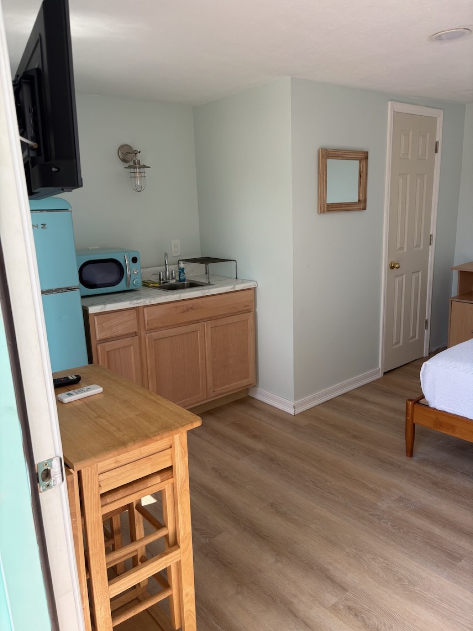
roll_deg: +3.2
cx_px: 236
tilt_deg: -12.3
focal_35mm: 26
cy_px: 316
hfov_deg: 53.1
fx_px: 474
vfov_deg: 67.3
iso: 40
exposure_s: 1/200
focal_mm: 5.96
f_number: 1.6
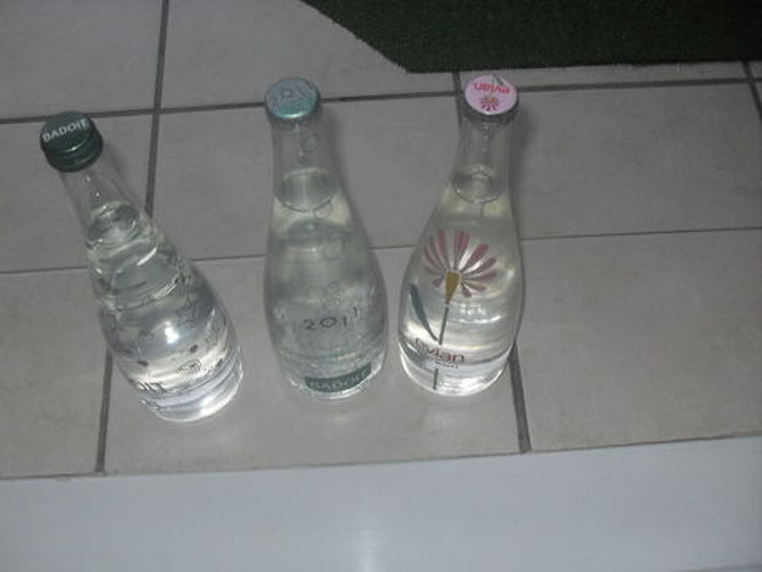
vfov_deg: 38.7
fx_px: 814
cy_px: 286
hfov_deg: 50.1
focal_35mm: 37
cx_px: 381
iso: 100
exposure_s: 1/45
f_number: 2.8
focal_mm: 6.3
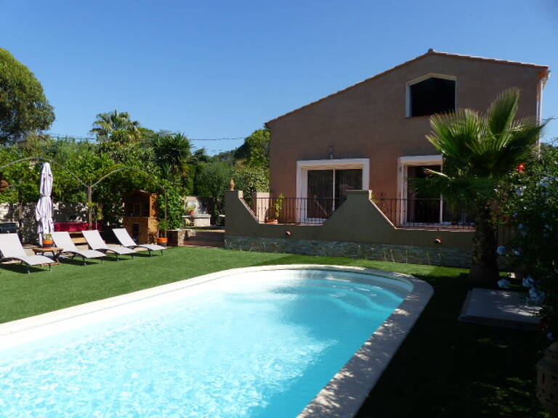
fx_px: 403
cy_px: 209
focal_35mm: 25
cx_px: 279
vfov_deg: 54.9
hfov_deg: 69.4
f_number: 4
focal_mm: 4.5
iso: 100
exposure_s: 1/1000
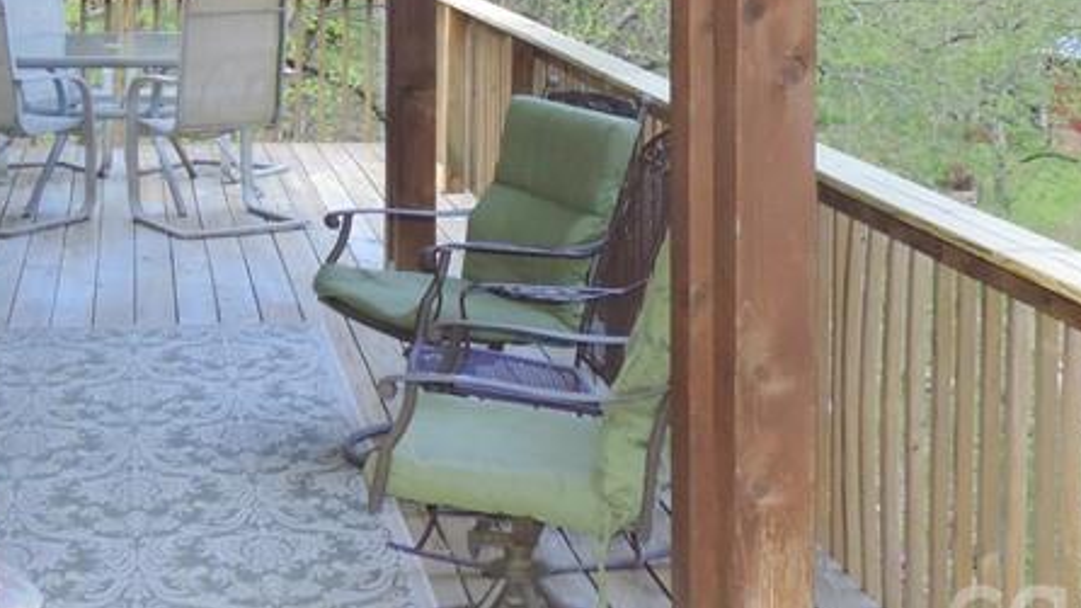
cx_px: 434
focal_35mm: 75
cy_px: -148
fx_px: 2150
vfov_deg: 15.4
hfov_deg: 28.2
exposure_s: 1/200
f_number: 3.1
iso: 250
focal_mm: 5.3
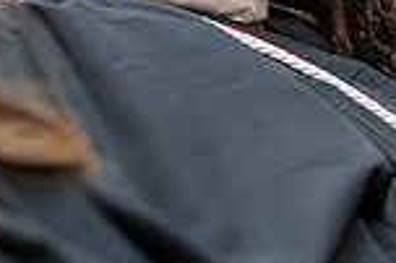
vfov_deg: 3.6
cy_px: -194
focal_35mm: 375
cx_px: 216
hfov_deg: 5.5
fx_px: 4121
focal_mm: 98
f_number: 2.8
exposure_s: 1/200
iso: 3200
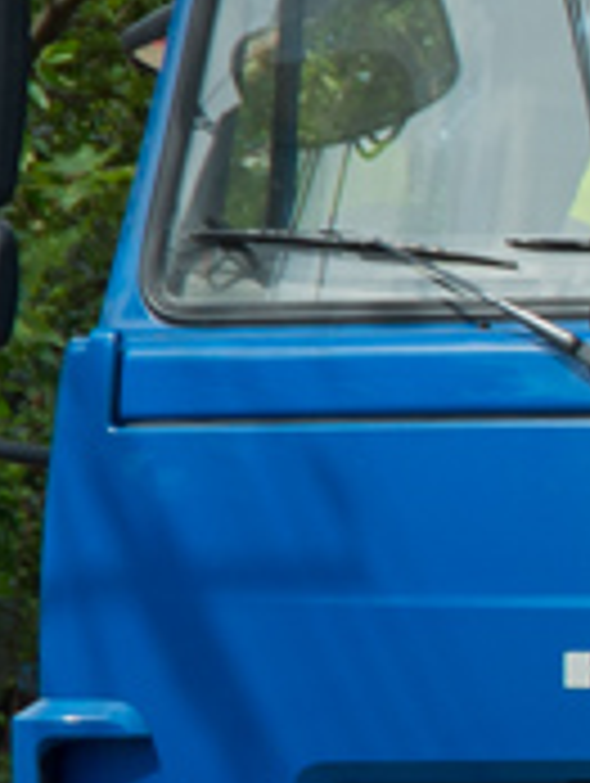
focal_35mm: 474
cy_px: 524
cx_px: 1590
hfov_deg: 3.1
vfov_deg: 4.2
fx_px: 10746
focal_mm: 78
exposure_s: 1/400
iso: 250
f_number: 8
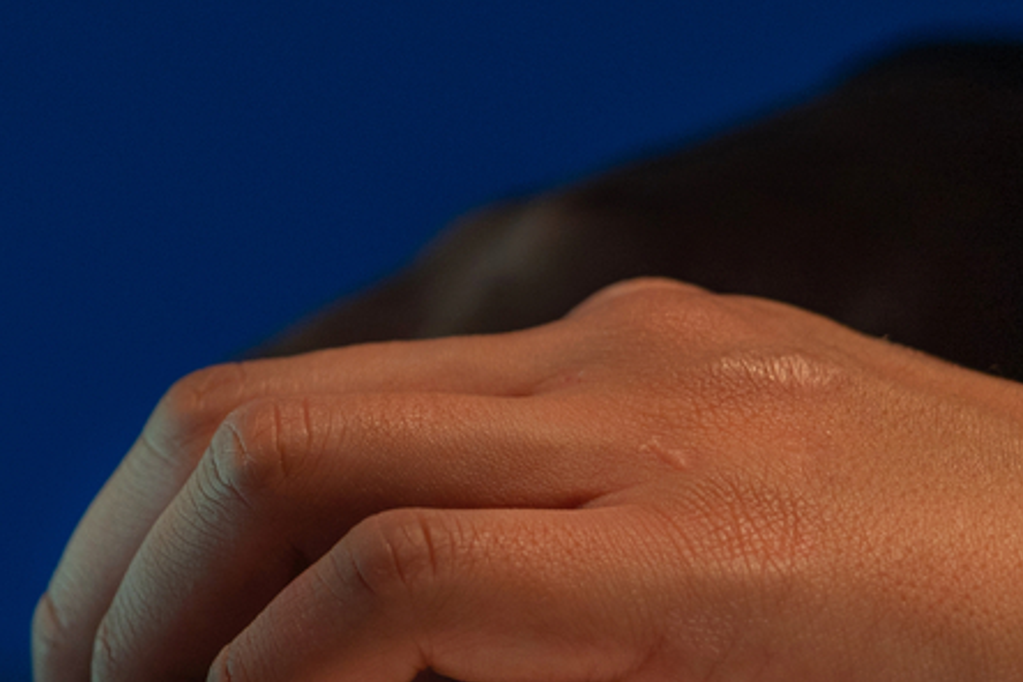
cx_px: -101
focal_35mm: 133
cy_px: 343
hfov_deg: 15.0
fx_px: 3779
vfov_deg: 10.3
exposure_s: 1/60
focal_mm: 41
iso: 200
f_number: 3.2
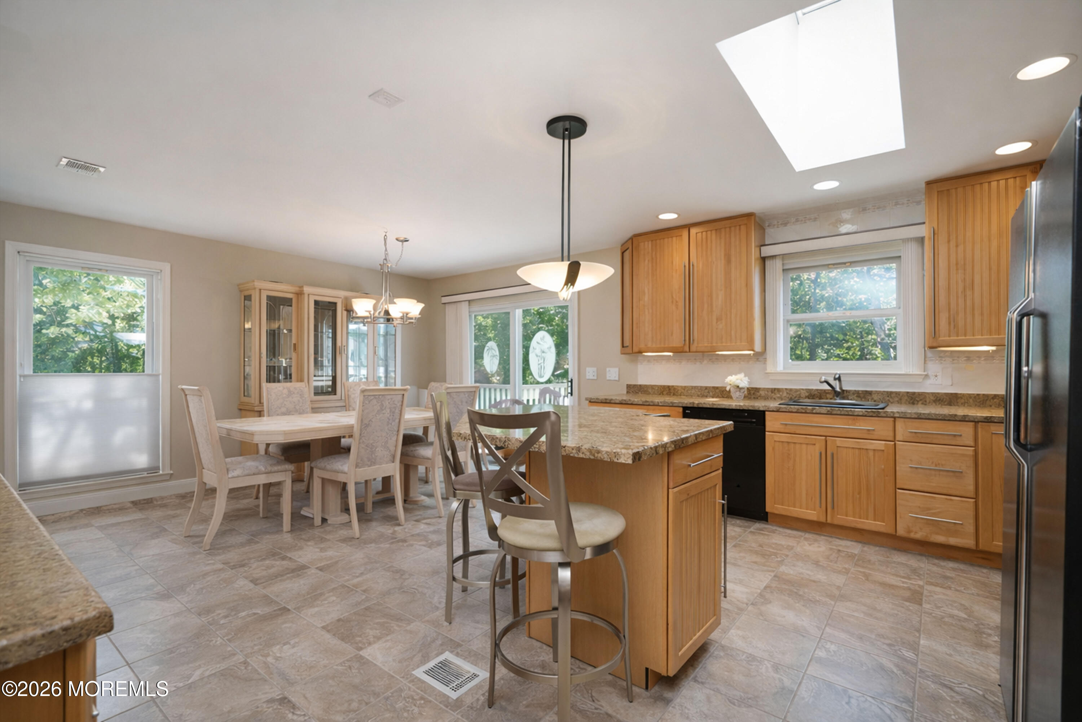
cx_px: 541
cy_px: 361
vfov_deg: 72.1
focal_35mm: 16
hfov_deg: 95.0
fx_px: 496
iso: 64
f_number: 4.5
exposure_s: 1/40
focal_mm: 16.5
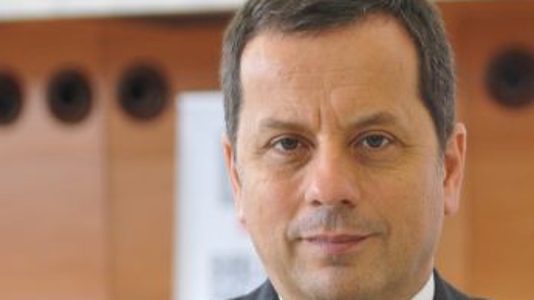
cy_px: 308
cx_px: 519
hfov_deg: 10.7
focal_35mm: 200
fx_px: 2835
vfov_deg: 6.0
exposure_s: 1/40
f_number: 3.2
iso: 640
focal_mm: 55
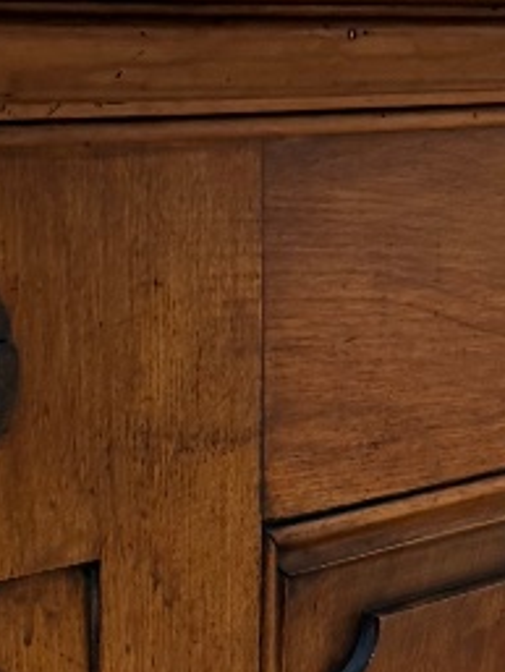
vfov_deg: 16.6
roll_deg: -2.2
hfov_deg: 13.2
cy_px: 884
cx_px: 387
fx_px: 2177
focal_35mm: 112
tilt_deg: -22.7
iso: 200
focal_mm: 6.76
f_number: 1.78
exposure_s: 1/50
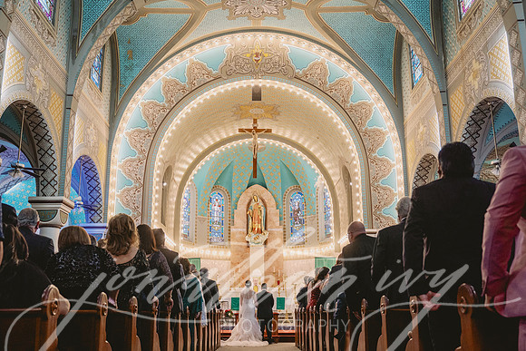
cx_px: 259
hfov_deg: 53.3
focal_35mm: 36
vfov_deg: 37.1
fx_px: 523
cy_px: 174
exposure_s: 1/125
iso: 1600
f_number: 4
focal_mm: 35
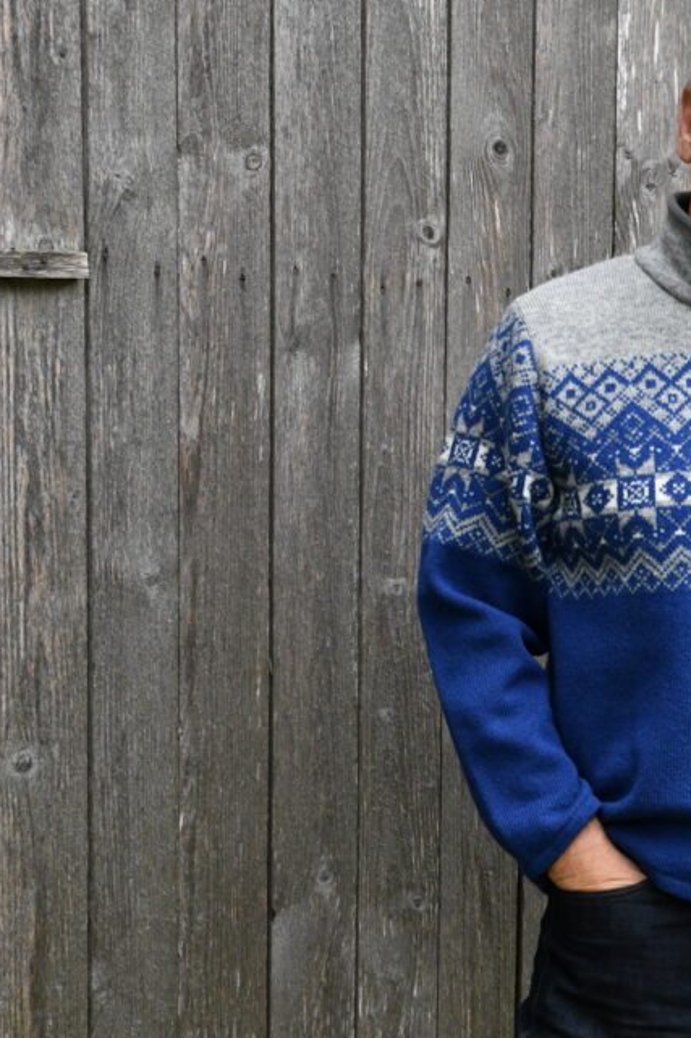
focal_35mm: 117
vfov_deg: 17.3
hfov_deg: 11.5
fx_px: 3370
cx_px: 765
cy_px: 879
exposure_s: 1/250
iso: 1600
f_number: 8
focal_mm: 50
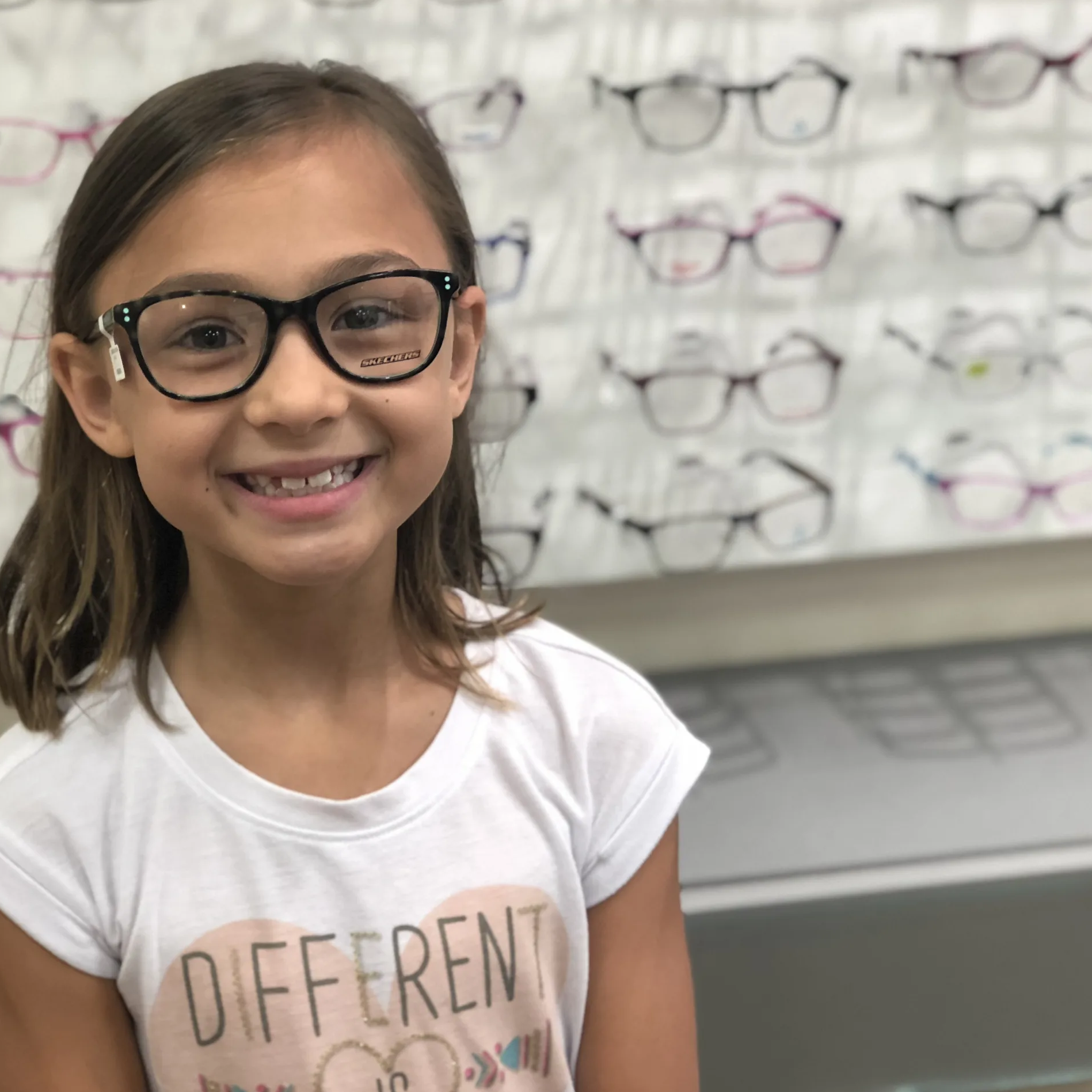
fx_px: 2427
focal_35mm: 68
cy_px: 543
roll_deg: +2.6
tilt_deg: -21.1
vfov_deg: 25.4
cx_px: 550
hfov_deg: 25.4
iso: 200
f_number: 2.8
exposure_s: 1/60
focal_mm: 6.6
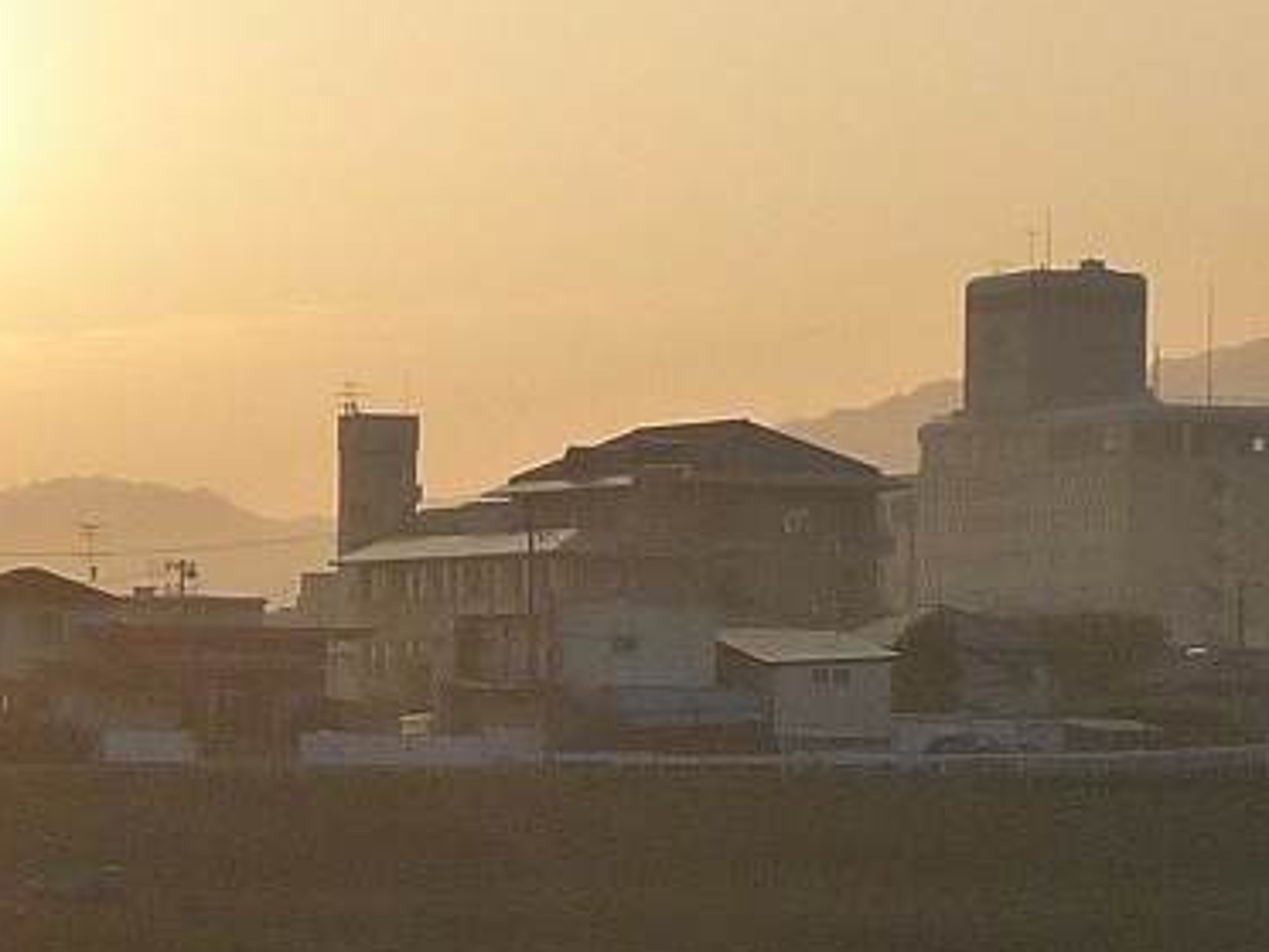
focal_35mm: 173
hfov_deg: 11.2
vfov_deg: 8.6
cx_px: -310
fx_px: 6342
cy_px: 778
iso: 160
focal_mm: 6.7
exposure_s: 1/250
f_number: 9
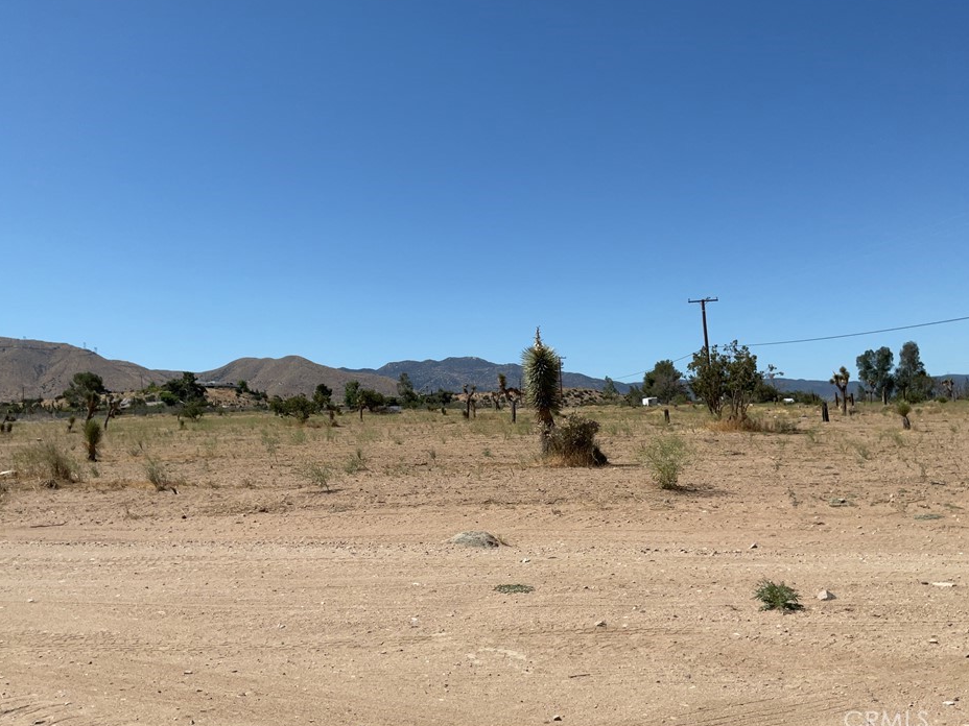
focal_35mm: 32
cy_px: 335
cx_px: 479
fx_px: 896
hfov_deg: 56.8
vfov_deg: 44.1
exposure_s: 1/3125
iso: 16
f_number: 1.8
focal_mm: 3
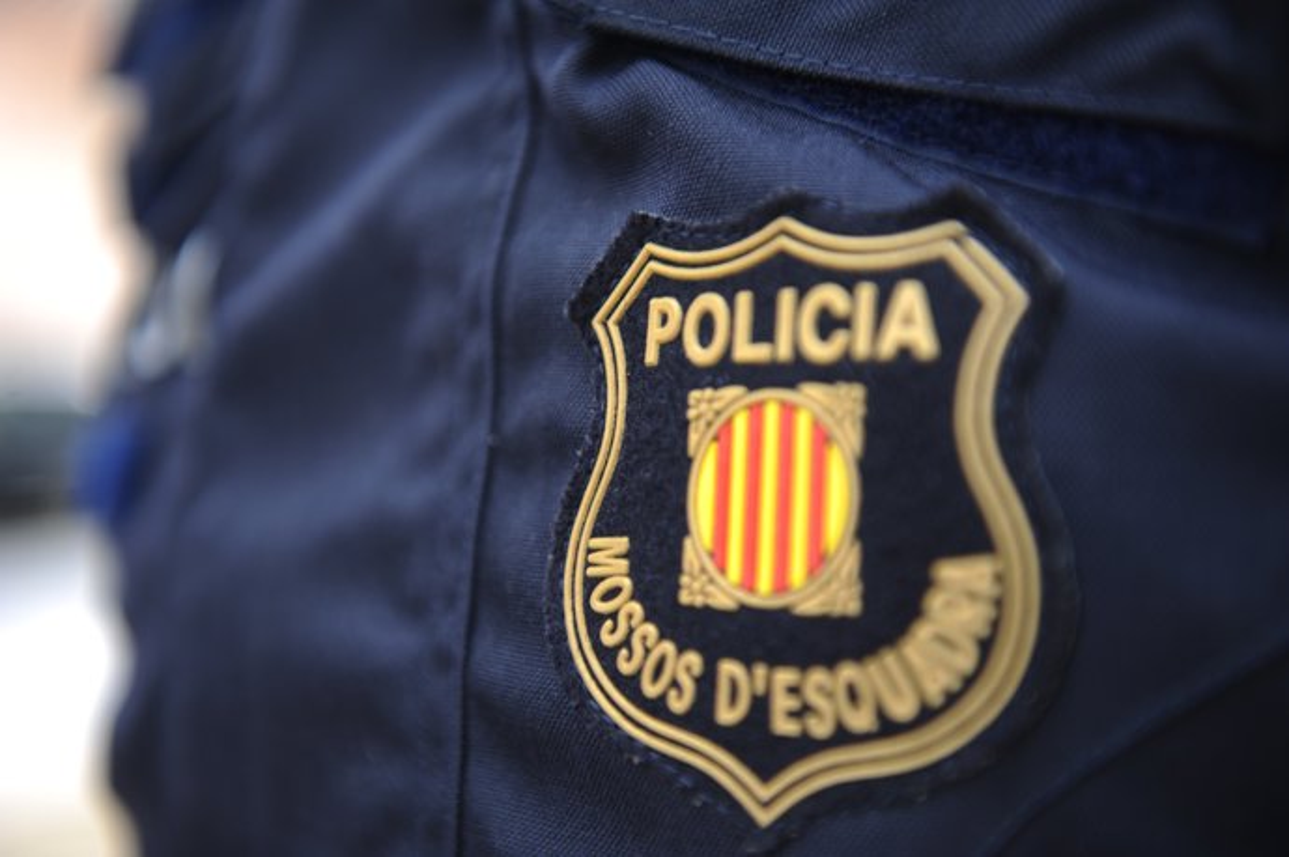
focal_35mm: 55
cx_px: 644
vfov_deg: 24.6
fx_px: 1968
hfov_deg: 36.3
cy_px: 428
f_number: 2.8
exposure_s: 1/125
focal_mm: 55
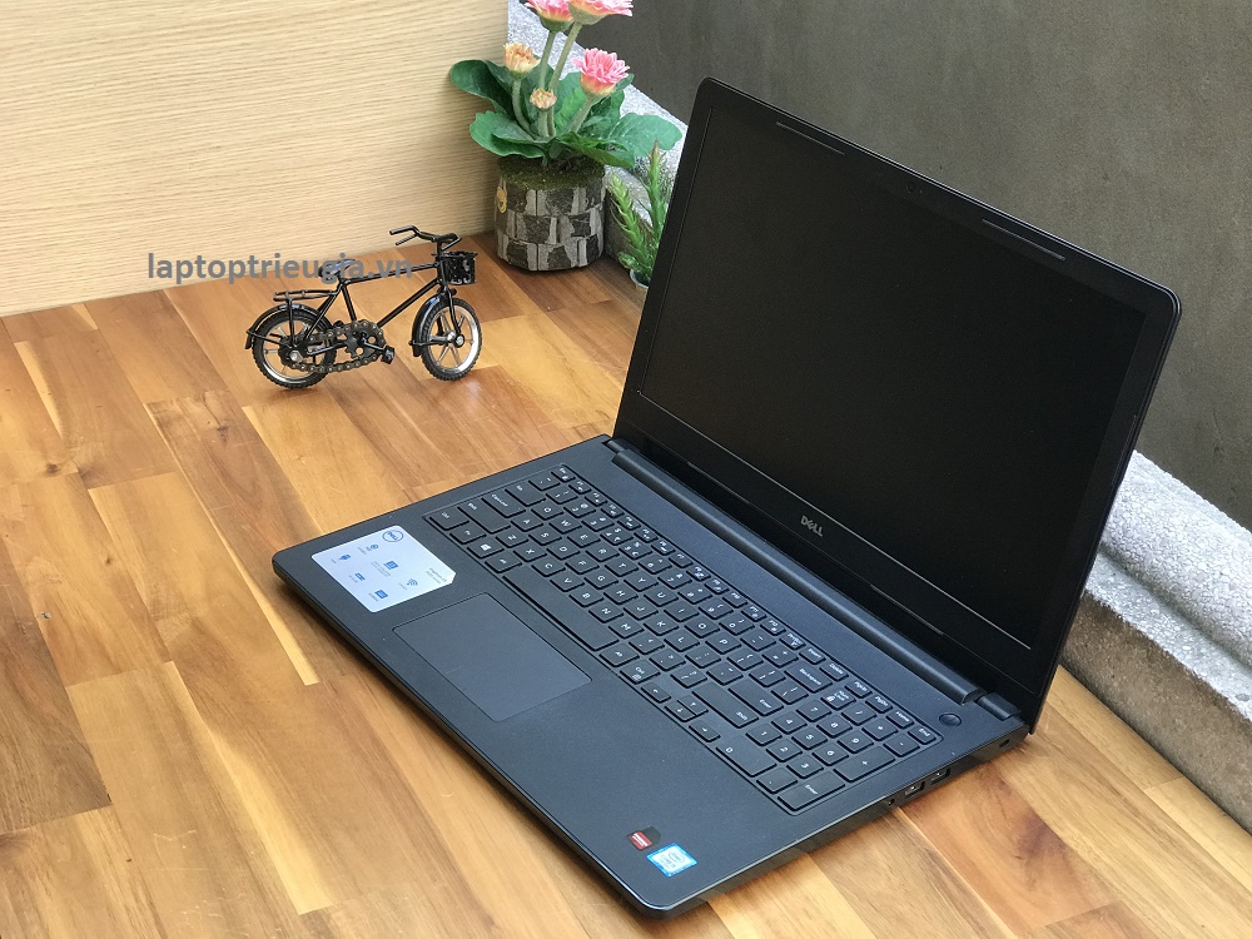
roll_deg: -1.0
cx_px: 626
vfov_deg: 25.7
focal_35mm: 57
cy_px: 470
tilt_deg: -31.0
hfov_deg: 33.8
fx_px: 2062
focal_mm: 6.6
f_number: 2.8
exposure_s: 1/50
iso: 64
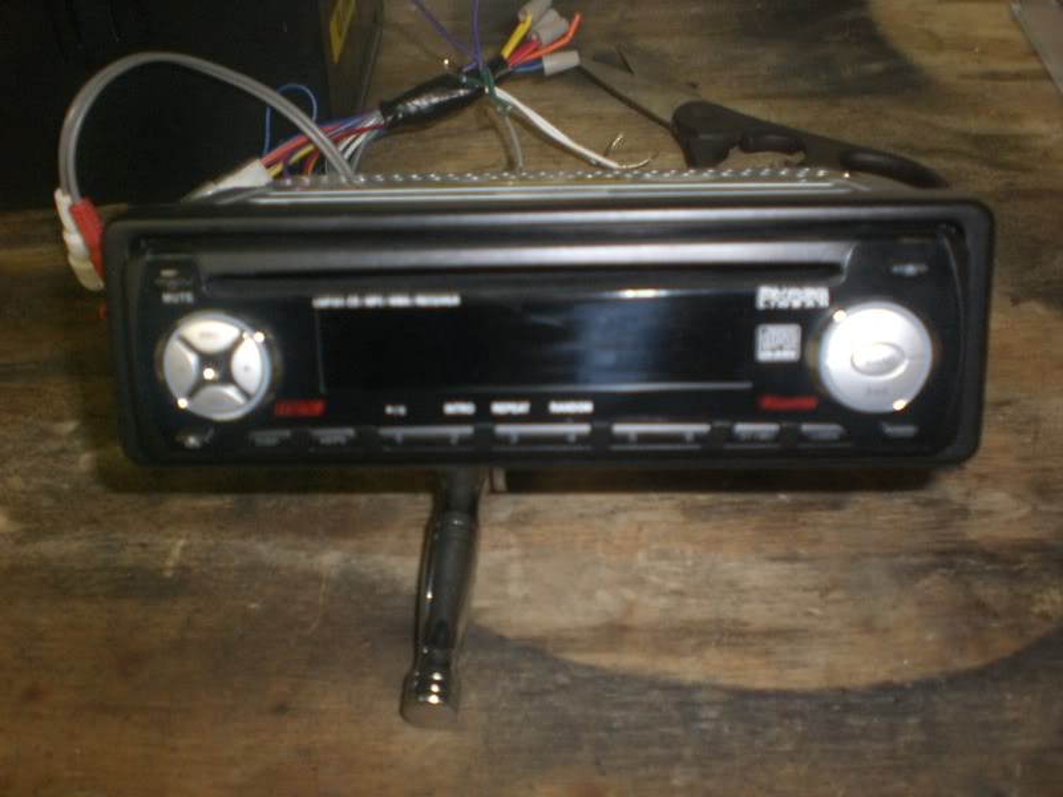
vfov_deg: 37.7
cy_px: 398
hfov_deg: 49.0
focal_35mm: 38
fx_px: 1167
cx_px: 532
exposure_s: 1/30
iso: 200
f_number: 3.1
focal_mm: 6.3
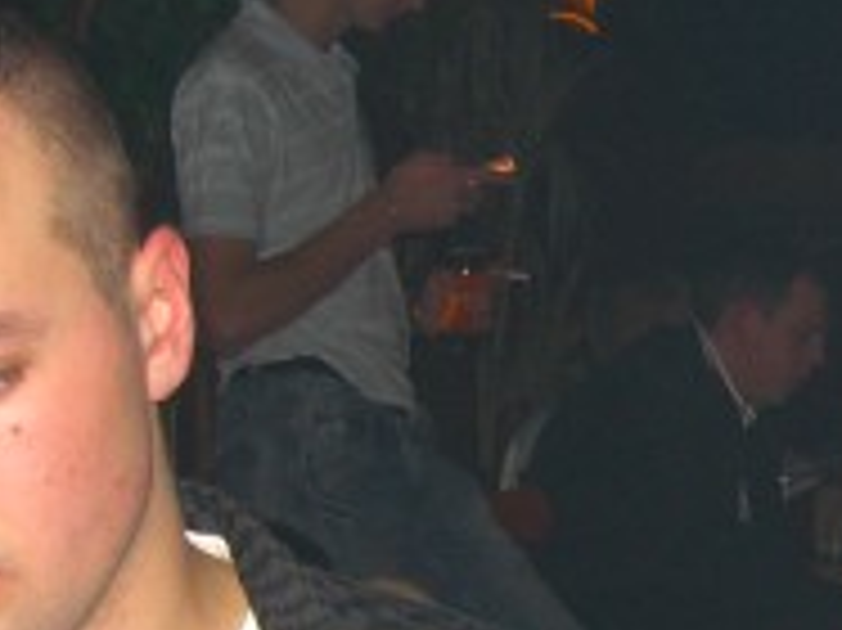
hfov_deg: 15.8
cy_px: 855
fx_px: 2966
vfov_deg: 11.8
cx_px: 883
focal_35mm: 122
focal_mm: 7.9
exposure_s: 1/60
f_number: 2.8
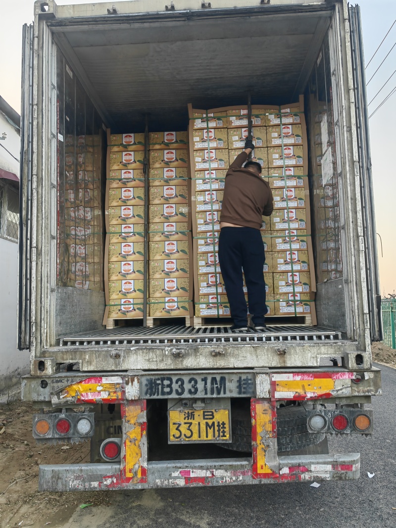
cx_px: 198
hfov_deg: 51.3
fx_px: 412
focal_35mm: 27
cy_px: 264
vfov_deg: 65.3
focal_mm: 5.54
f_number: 1.8
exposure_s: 1/211
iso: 50
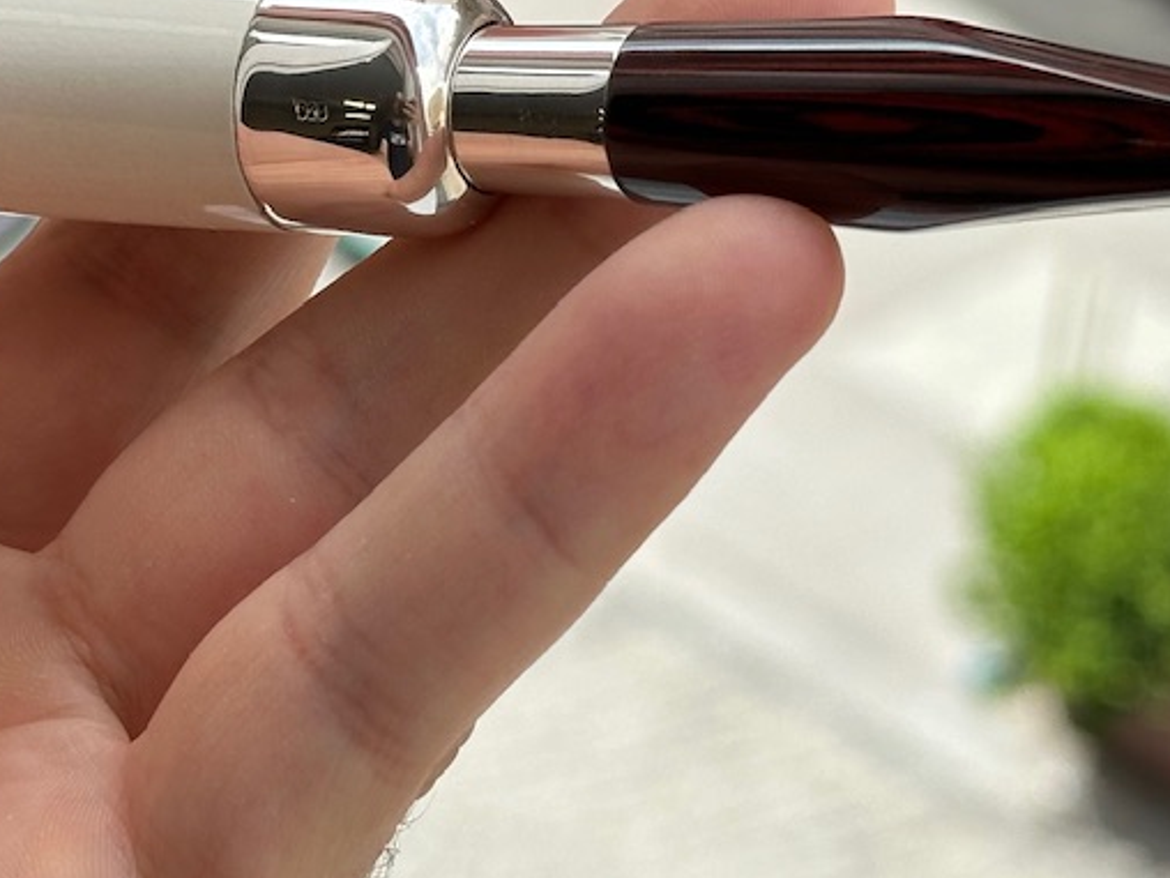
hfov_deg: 16.3
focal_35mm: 121
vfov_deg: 12.1
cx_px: 481
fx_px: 4090
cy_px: 14
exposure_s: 1/1376
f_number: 1.78
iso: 64
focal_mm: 6.86
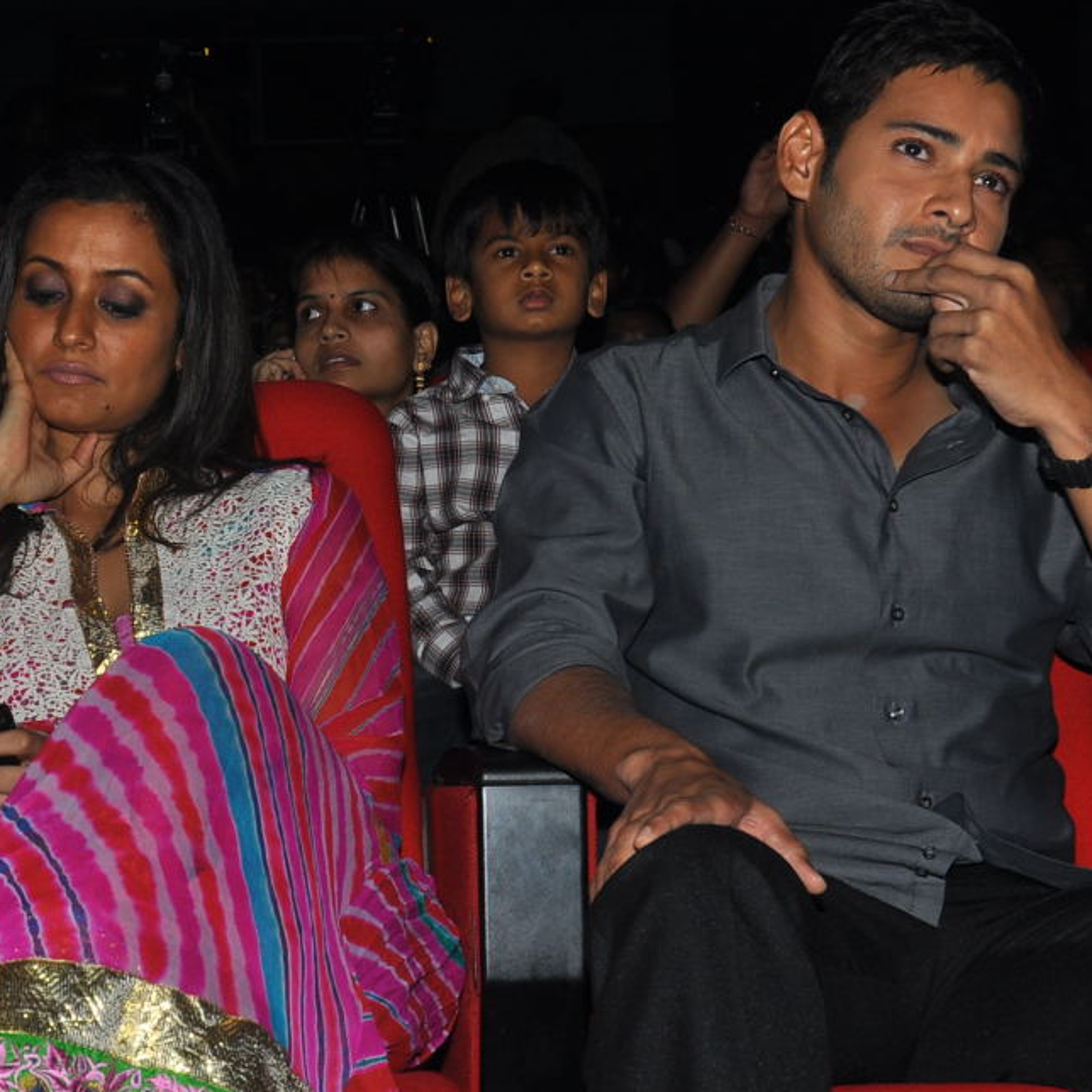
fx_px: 2821
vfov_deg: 21.8
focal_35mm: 79
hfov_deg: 21.5
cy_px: 718
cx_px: 146
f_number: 8
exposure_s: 1/125
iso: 200
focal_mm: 25
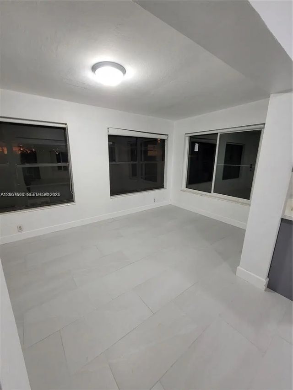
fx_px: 147
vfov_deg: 106.2
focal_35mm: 13
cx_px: 146
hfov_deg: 89.9
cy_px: 195
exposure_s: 1/60
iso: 320
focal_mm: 2.2
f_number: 2.2
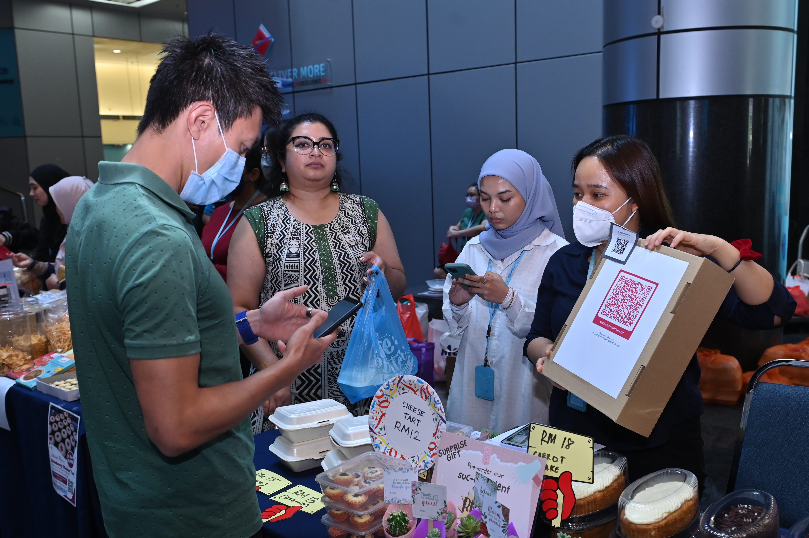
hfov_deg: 55.8
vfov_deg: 38.8
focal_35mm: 34
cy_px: 292
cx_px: 415
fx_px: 764
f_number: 4
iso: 1000
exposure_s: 1/100
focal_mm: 31
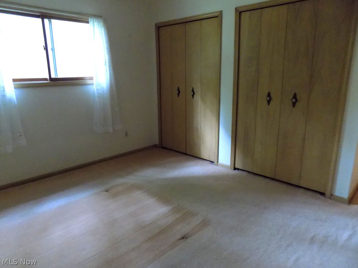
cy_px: 134
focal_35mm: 23
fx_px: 238
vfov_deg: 58.9
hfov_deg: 73.9
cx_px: 179
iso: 400
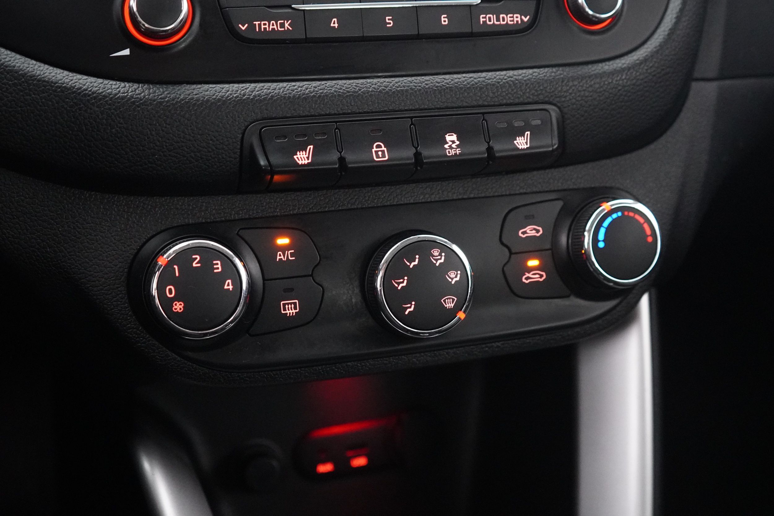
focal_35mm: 42
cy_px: 258
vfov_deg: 31.9
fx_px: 903
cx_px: 387
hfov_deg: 46.4
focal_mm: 28
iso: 6400
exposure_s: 1/13
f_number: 3.5
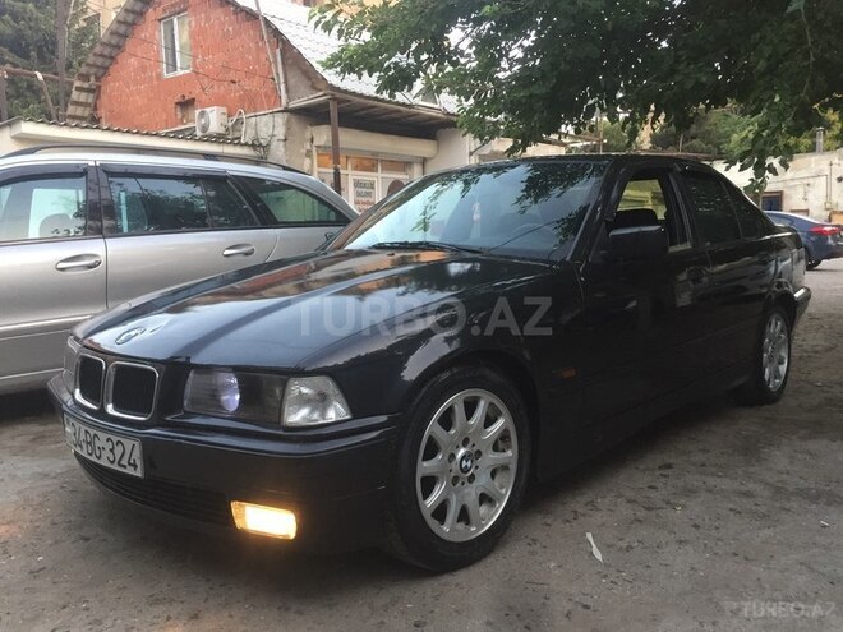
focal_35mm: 29
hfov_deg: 61.7
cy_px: 316
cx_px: 422
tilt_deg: -6.5
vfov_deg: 48.2
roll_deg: +0.5
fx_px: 706
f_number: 2.2
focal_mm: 4.15
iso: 64
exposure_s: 1/33
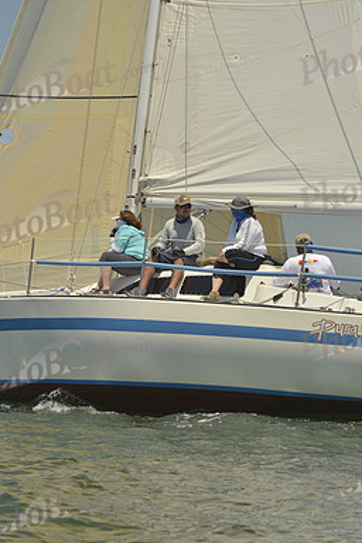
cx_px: 228
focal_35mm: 130
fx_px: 1961
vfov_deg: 15.8
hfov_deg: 10.5
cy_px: 272
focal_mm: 86
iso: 200
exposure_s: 1/640
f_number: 8
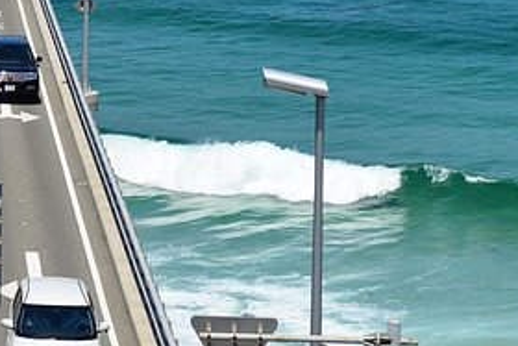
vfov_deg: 5.3
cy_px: -116
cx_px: -174
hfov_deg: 7.9
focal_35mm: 256
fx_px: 3685
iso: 160
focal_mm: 70
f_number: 8
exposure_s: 1/800
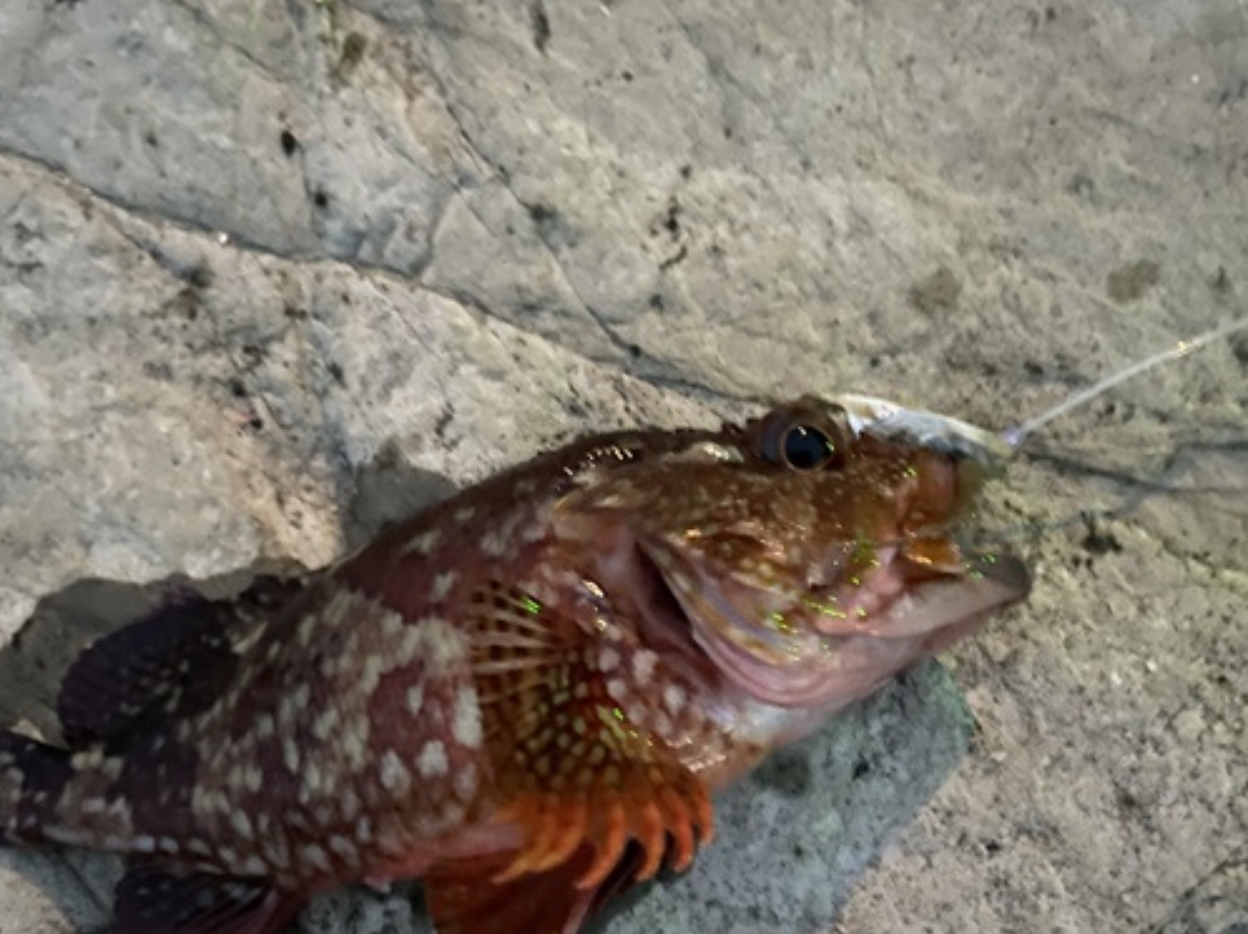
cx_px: 638
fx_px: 1225
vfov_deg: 41.6
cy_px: 551
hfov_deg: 54.0
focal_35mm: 34
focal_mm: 4.2
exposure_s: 1/8
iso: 800
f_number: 1.6
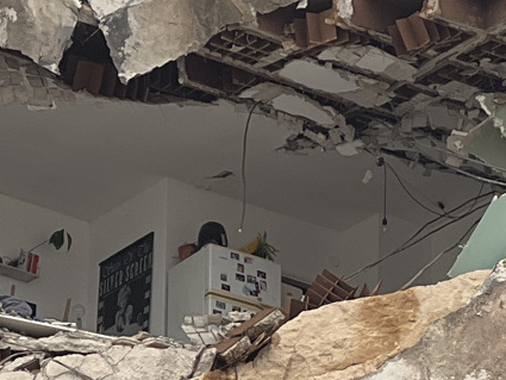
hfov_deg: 5.5
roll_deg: -0.2
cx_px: 510
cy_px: 297
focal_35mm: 362
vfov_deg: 4.1
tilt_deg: +22.9
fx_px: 5293
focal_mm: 9
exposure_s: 1/257
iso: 32
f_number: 2.8
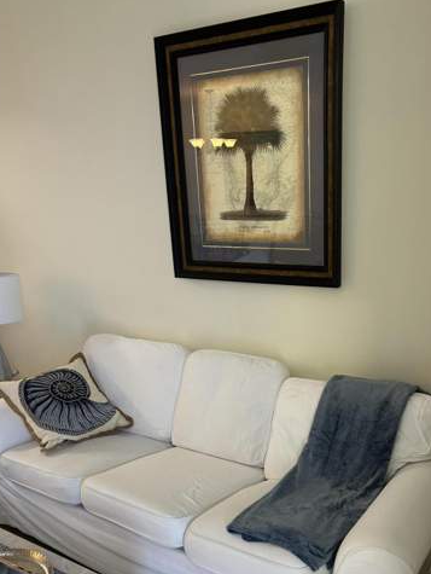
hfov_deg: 40.5
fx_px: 580
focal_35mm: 35
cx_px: 270
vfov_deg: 51.6
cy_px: 382
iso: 80
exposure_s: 1/120
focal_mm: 5.7
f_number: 1.5
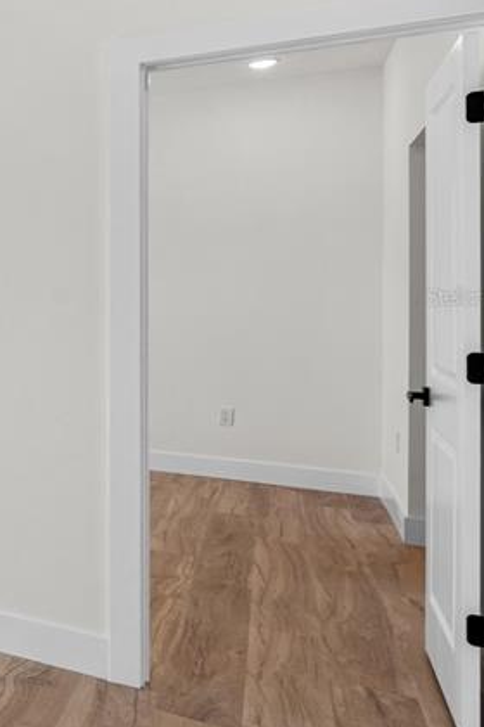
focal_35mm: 39
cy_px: 296
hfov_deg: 22.4
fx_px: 786
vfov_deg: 49.3
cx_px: -360
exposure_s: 1/10
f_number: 8
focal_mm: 16
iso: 400
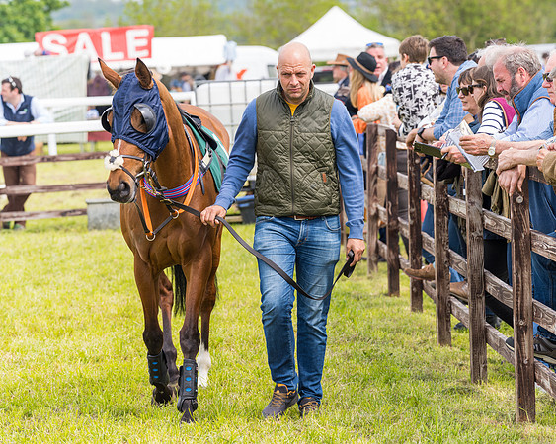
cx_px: 315
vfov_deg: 8.9
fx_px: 2859
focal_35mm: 174
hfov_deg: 11.1
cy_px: 206
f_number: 4.5
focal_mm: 135
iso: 50
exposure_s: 1/250
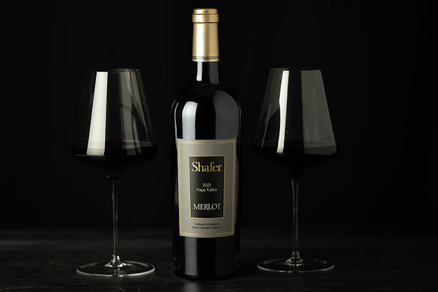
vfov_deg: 9.9
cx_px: 208
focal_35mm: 138
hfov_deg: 14.8
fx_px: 1681
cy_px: 137
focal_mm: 120
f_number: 2.8
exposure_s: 1/5
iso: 32
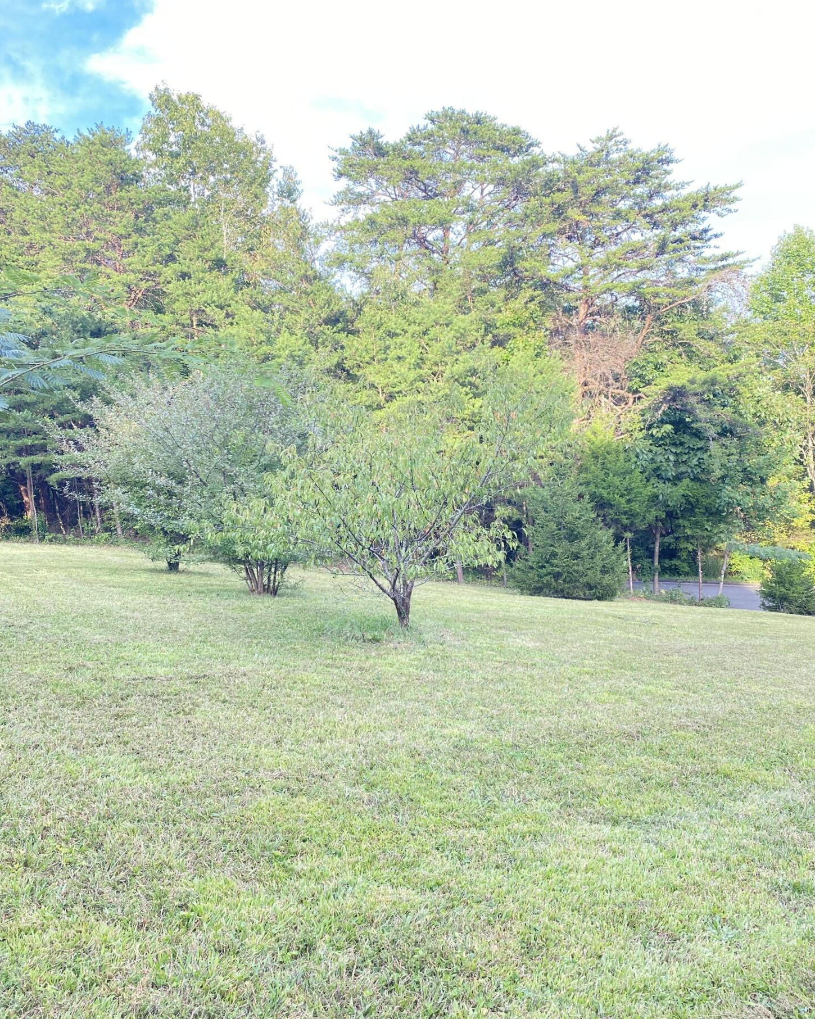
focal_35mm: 28
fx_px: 844
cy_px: 497
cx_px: 417
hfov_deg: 51.5
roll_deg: +3.2
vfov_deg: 62.2
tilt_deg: +0.9
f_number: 1.8
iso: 50
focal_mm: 4.25
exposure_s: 1/121
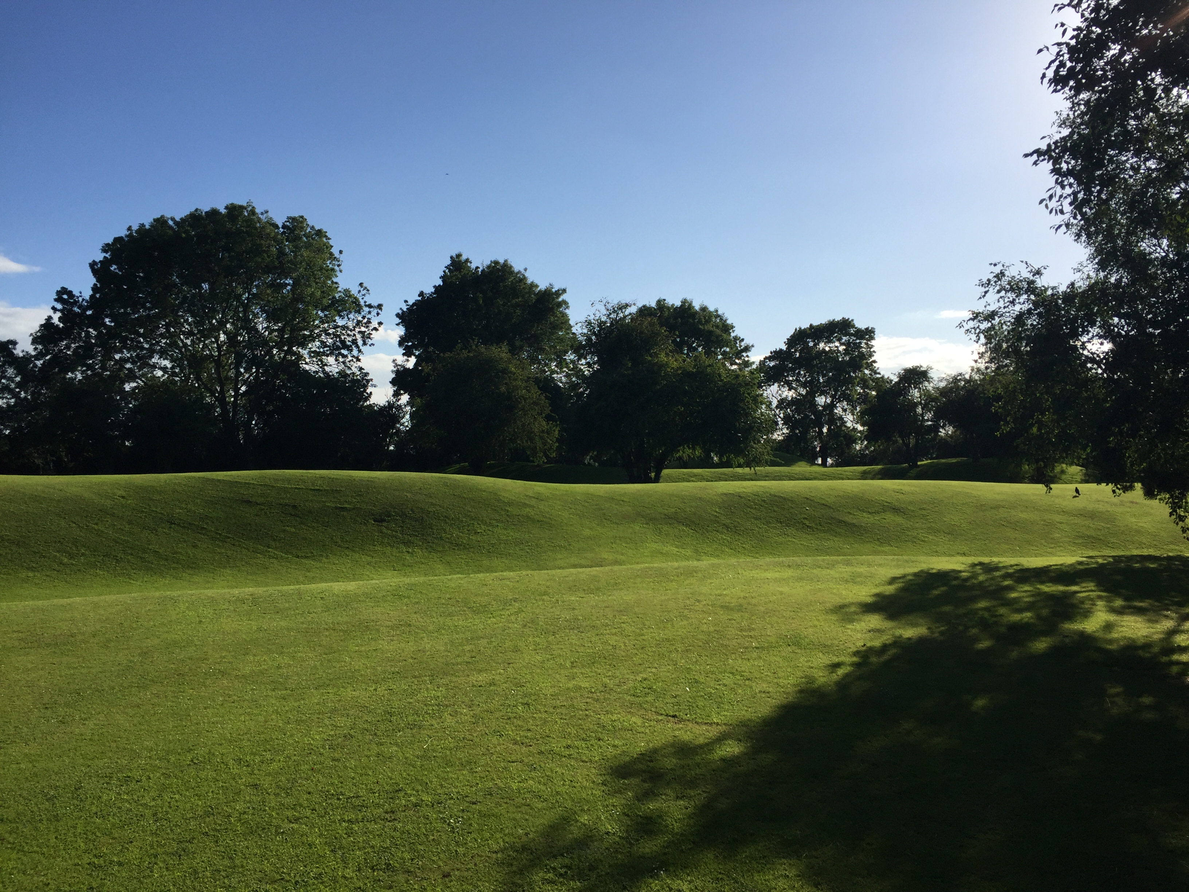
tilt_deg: +1.2
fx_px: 996
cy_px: 446
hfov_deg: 61.7
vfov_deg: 48.2
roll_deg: -1.2
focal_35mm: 29
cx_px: 594
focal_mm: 4.15
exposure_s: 1/3300
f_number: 2.2
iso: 32
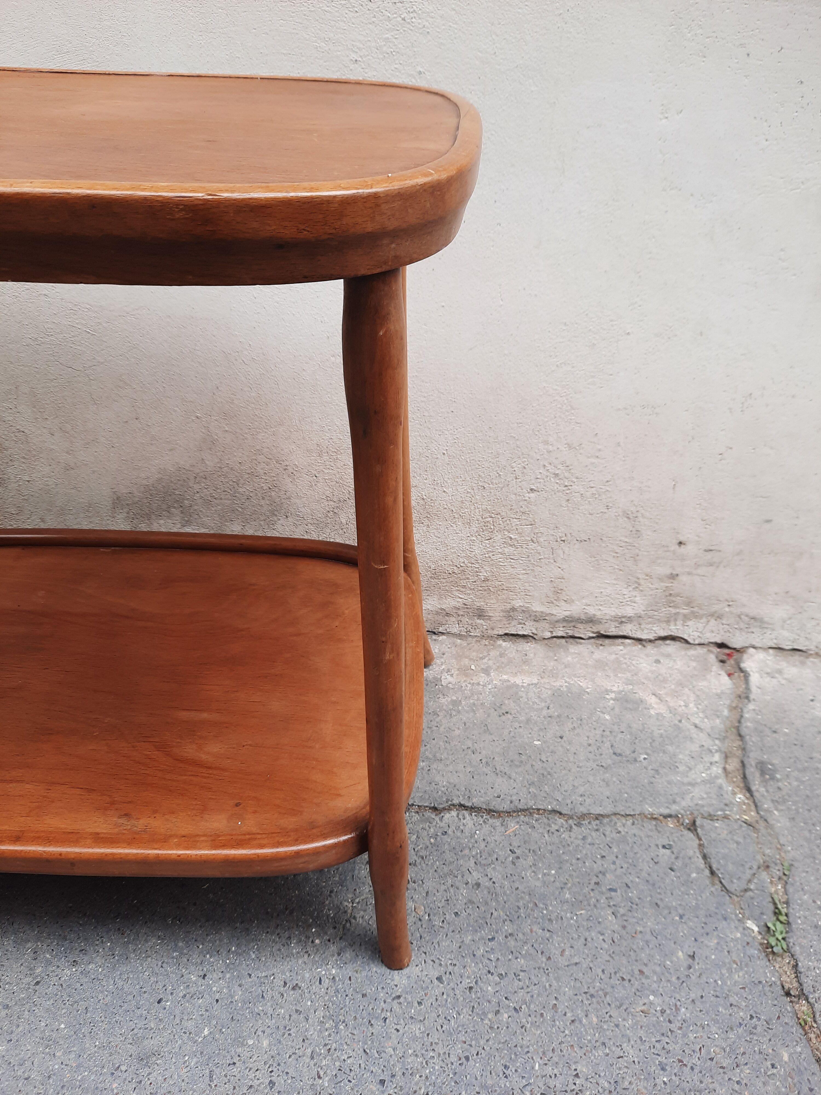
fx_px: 791
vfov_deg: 69.4
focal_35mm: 25
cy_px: 548
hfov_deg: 54.9
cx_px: 410
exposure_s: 1/160
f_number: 2
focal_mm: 4.6
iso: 32
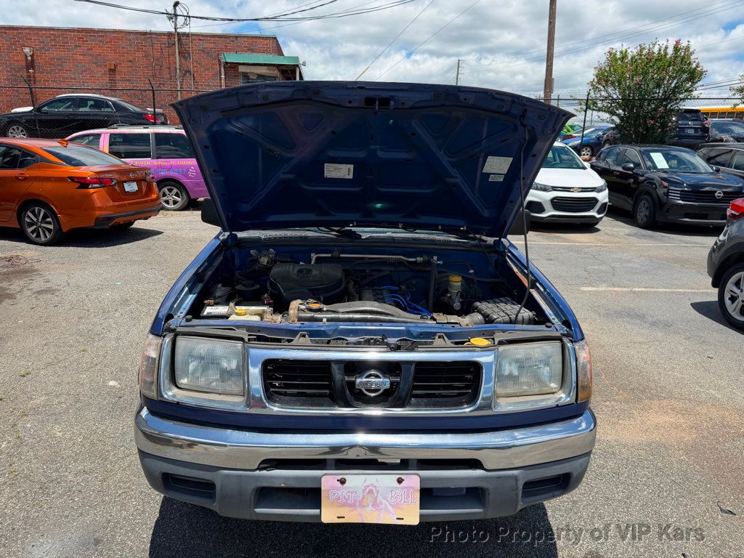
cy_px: 279
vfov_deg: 56.8
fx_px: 516
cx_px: 372
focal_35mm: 24
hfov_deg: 71.6
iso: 80
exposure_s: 1/3953
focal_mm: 6.76
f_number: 1.78
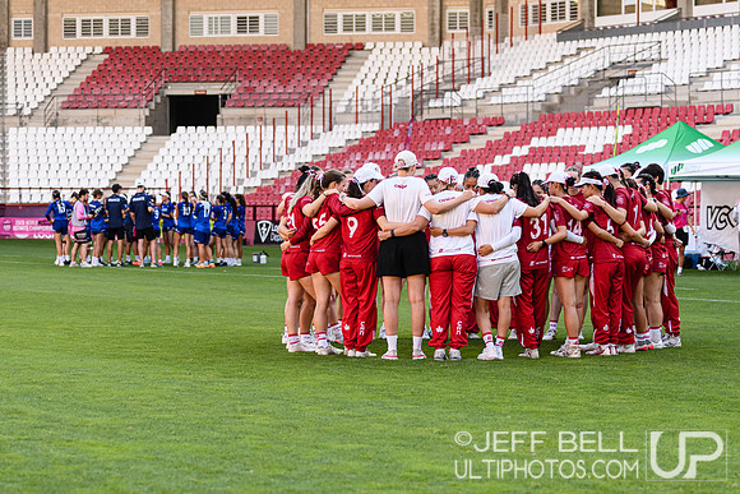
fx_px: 2159
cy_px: 247
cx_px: 370
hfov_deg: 19.5
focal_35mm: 105
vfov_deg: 13.0
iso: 640
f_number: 3.2
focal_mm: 70
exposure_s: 1/1250
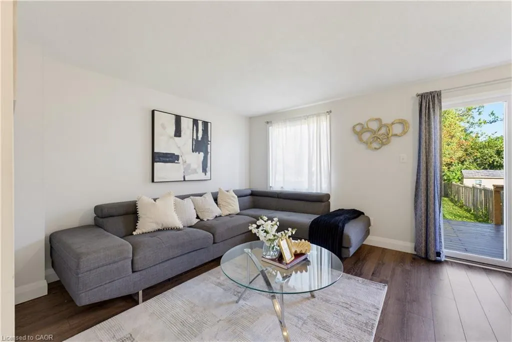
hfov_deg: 104.2
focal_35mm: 14
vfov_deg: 81.3
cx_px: 256
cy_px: 171
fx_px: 199
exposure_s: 1/5
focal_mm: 14
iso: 800
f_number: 9
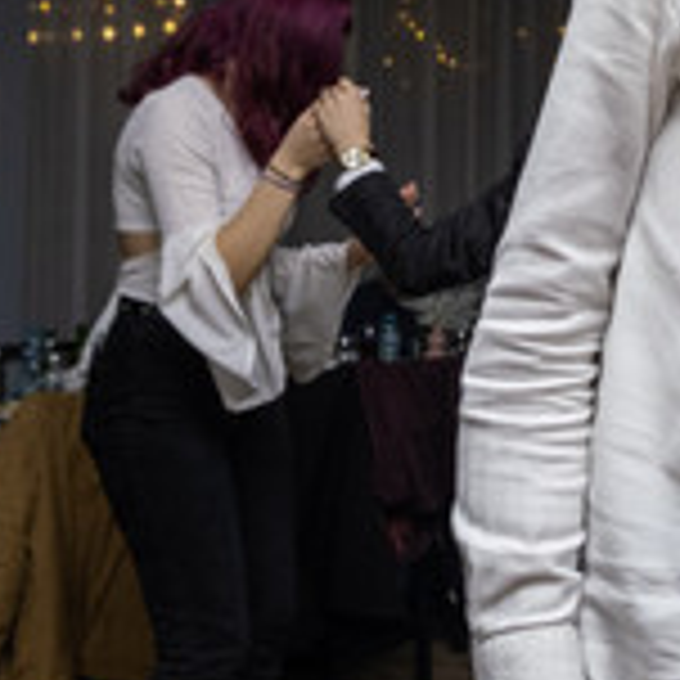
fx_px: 1600
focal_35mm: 72
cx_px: 865
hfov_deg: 21.8
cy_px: 160
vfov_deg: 23.7
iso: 640
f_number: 2.5
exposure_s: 1/125
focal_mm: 13
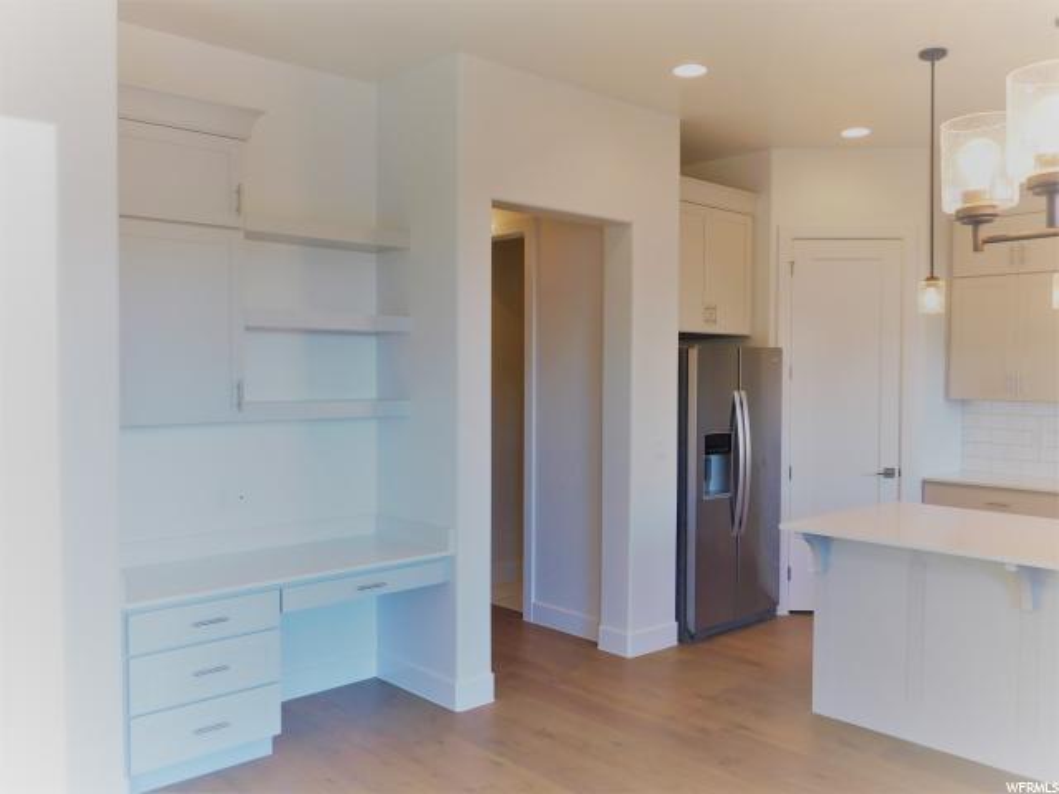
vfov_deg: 46.8
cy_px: 397
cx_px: 530
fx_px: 918
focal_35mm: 30
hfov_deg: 60.0
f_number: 3.2
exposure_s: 1/30
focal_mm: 5.3
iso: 125
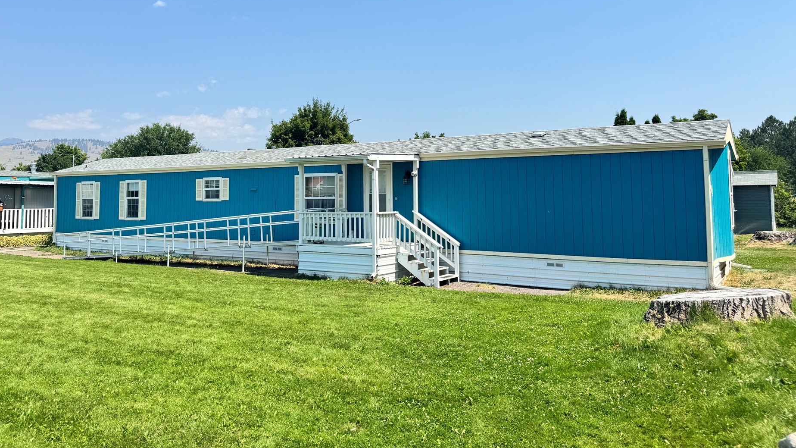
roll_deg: -0.5
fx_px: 612
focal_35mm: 29
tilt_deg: +4.3
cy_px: 153
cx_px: 362
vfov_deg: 39.7
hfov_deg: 65.9
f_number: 1.78
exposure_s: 1/2710
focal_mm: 6.76
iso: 80
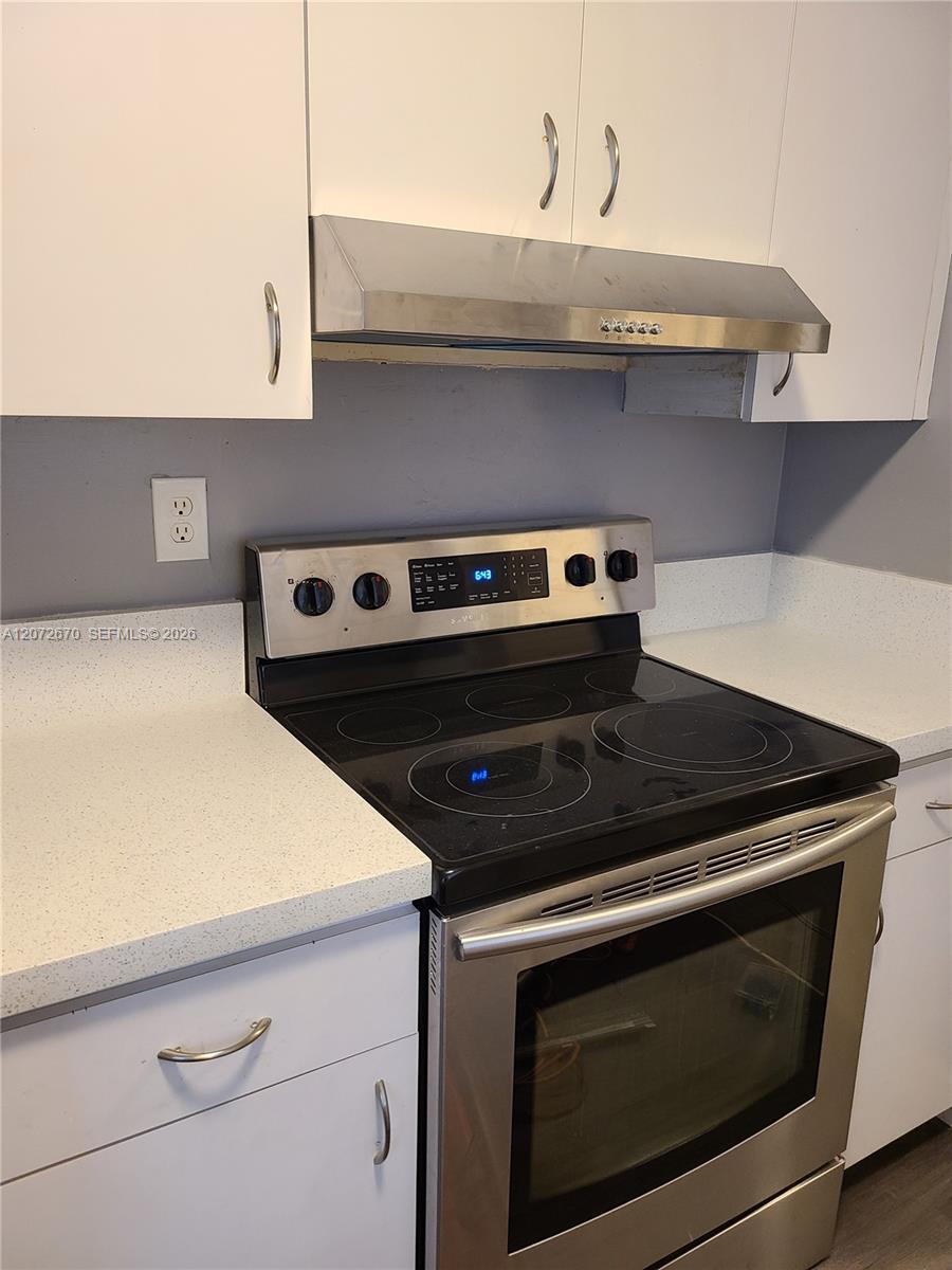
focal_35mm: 26
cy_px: 635
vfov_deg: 67.3
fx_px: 953
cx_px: 476
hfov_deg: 53.1
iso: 200
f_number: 1.8
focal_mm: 5.4
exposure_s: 1/39
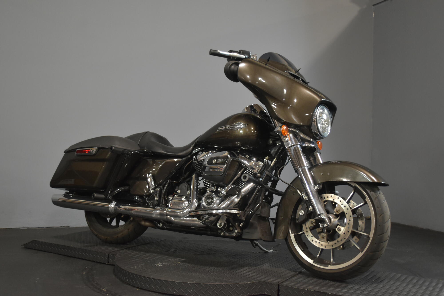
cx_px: 222
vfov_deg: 34.2
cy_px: 148
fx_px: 481
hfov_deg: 49.5
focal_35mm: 39
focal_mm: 26
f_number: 4.2
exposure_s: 1/30
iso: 1250
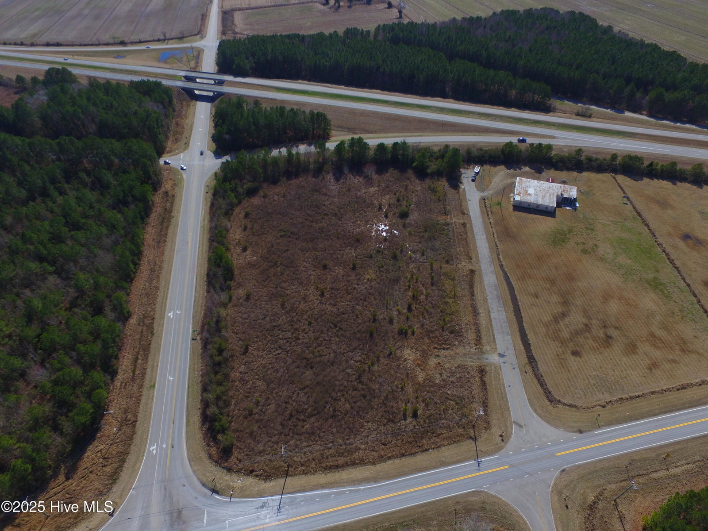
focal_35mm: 20
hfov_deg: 81.7
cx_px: 354
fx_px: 409
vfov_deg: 66.0
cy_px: 266
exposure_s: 1/1160
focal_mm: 3.61
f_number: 2.8
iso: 100
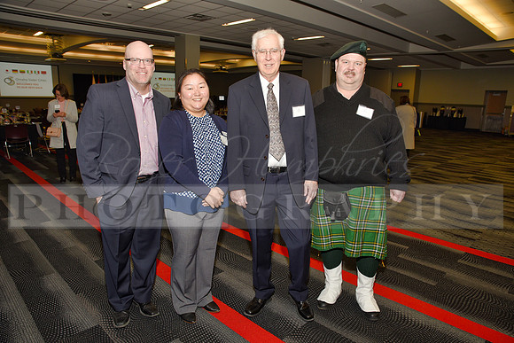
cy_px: 172
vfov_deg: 53.2
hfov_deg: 73.7
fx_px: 343
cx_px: 257
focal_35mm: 24
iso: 200
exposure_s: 1/60
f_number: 5
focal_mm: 24
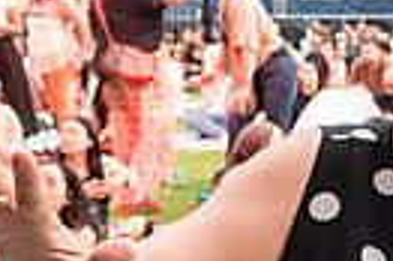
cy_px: 204
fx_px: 1352
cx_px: 602
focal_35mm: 124
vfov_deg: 11.0
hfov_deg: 15.2
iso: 1000
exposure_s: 1/320
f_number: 3.5
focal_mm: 24
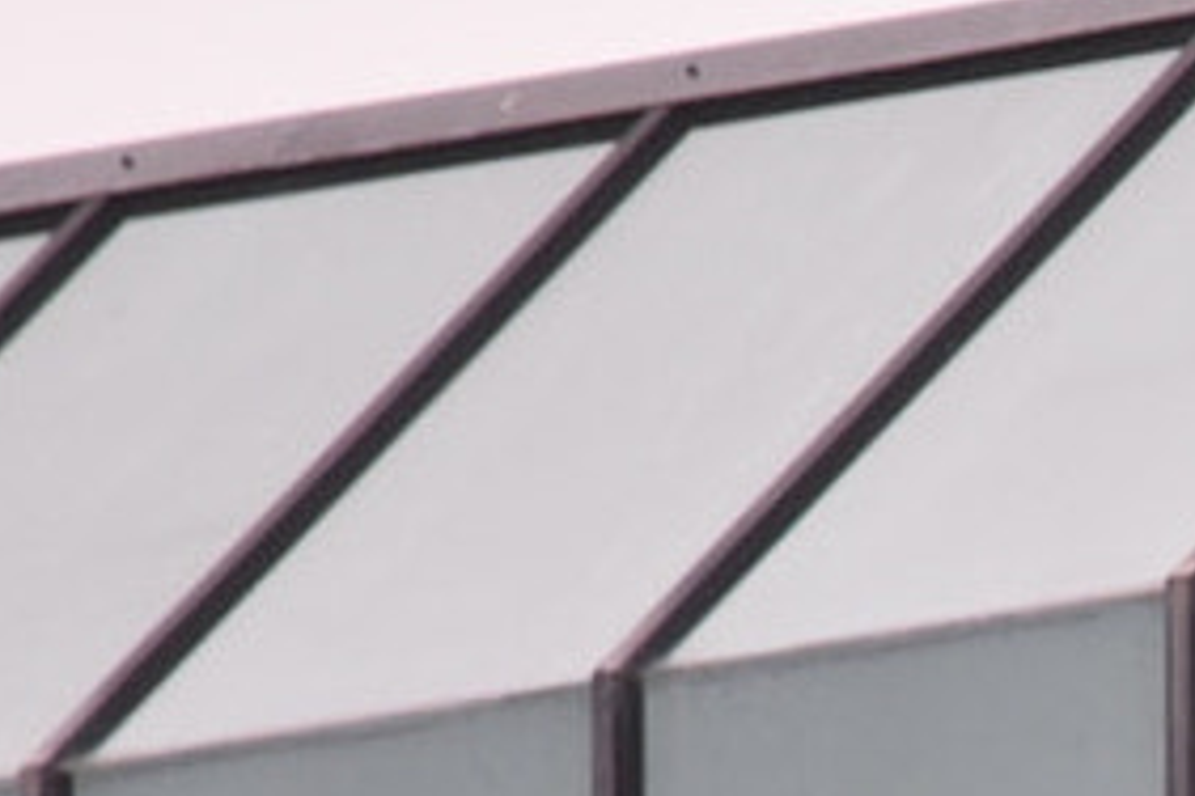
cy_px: 1554
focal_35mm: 3403
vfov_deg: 0.4
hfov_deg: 0.6
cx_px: 3280
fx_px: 112952
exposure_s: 1/640
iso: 2200
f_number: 7.1
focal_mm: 600
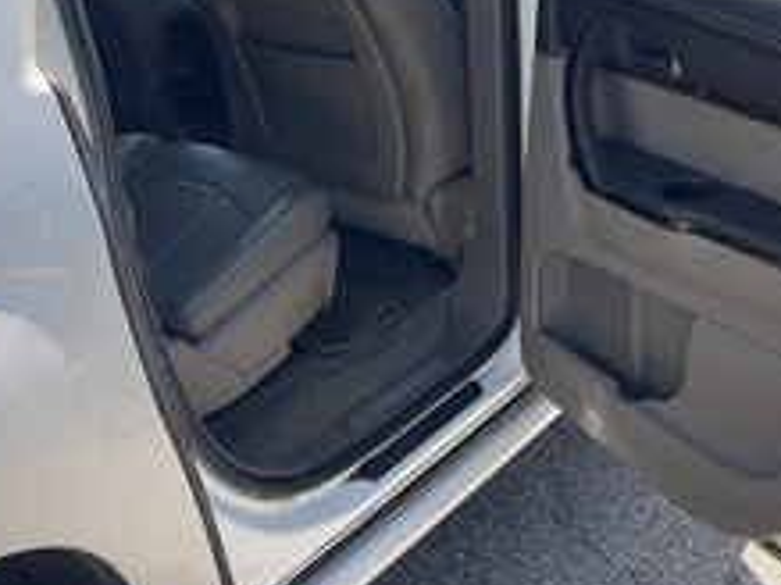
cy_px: 89
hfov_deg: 36.0
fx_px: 1195
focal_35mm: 53
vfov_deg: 26.8
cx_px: 492
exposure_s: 1/482
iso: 25
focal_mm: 3
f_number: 1.8
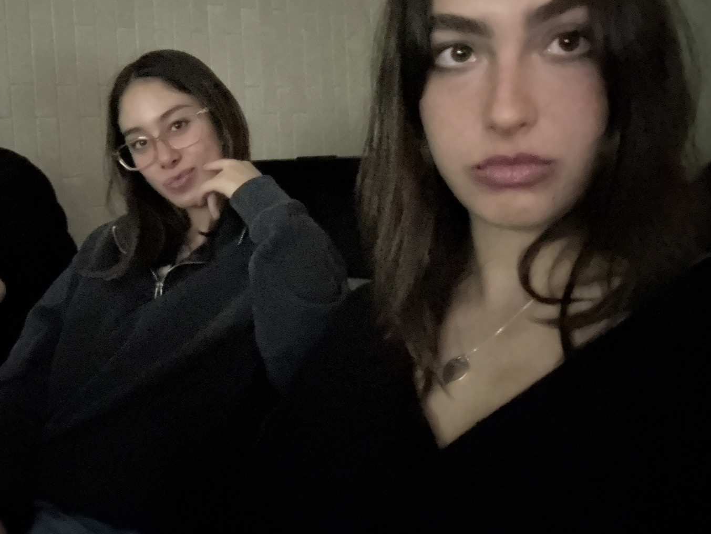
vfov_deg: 41.3
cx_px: 223
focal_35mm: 34
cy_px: 182
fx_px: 698
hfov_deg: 52.6
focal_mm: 2.69
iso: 2000
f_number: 1.9
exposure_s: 1/15
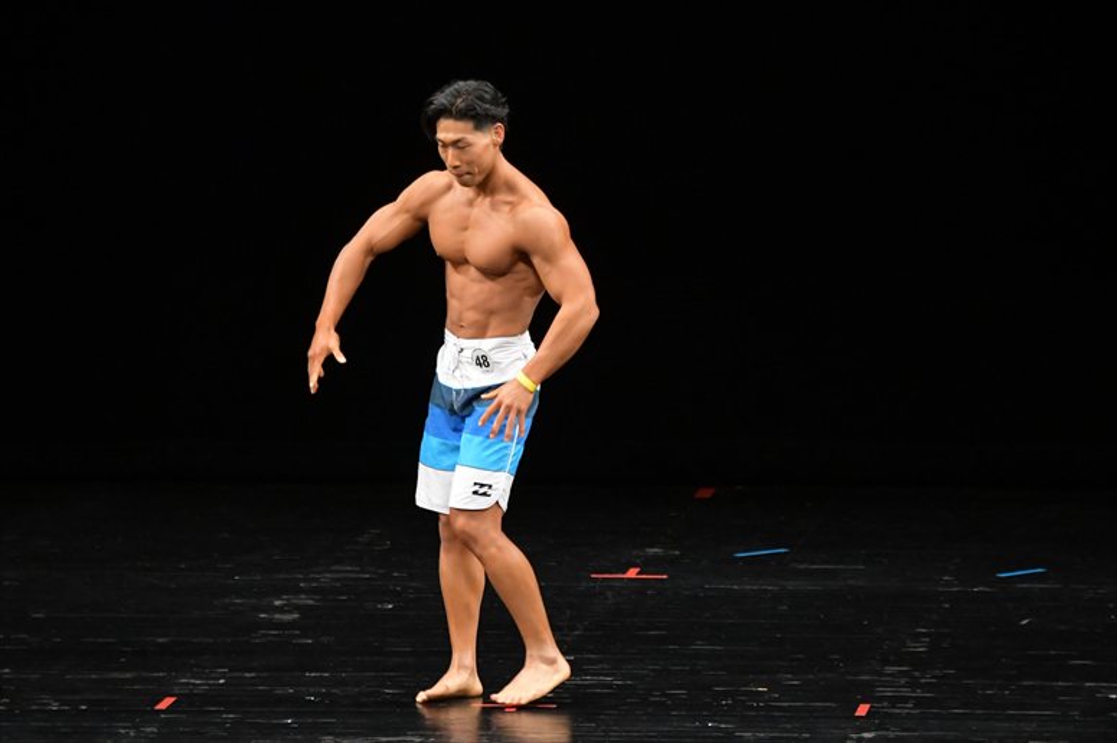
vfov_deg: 4.6
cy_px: 372
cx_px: 558
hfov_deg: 6.9
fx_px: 9304
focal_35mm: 300
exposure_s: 1/400
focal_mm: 200
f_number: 5.6
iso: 3200
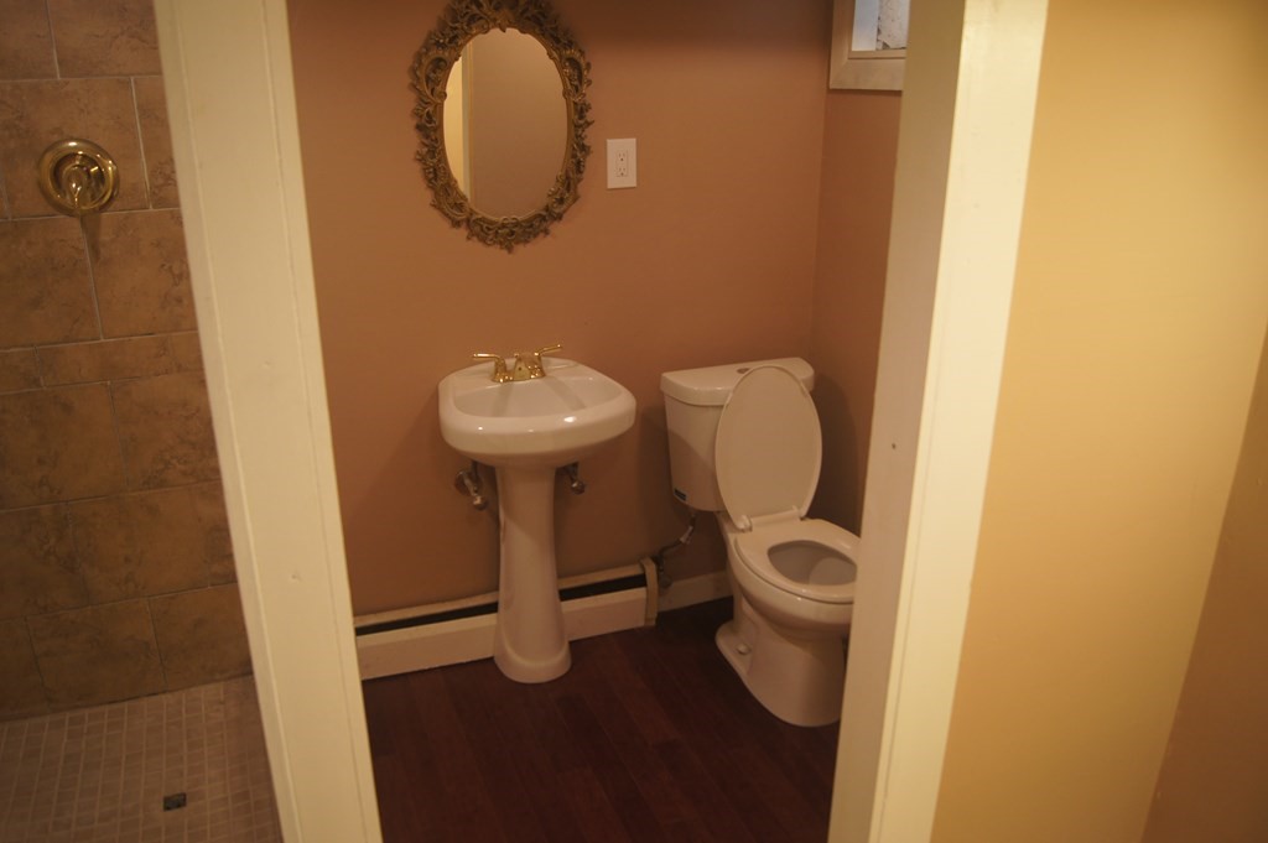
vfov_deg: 47.9
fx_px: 950
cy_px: 422
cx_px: 634
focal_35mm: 27
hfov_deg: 67.4
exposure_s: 1/30
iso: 320
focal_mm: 18
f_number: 3.5
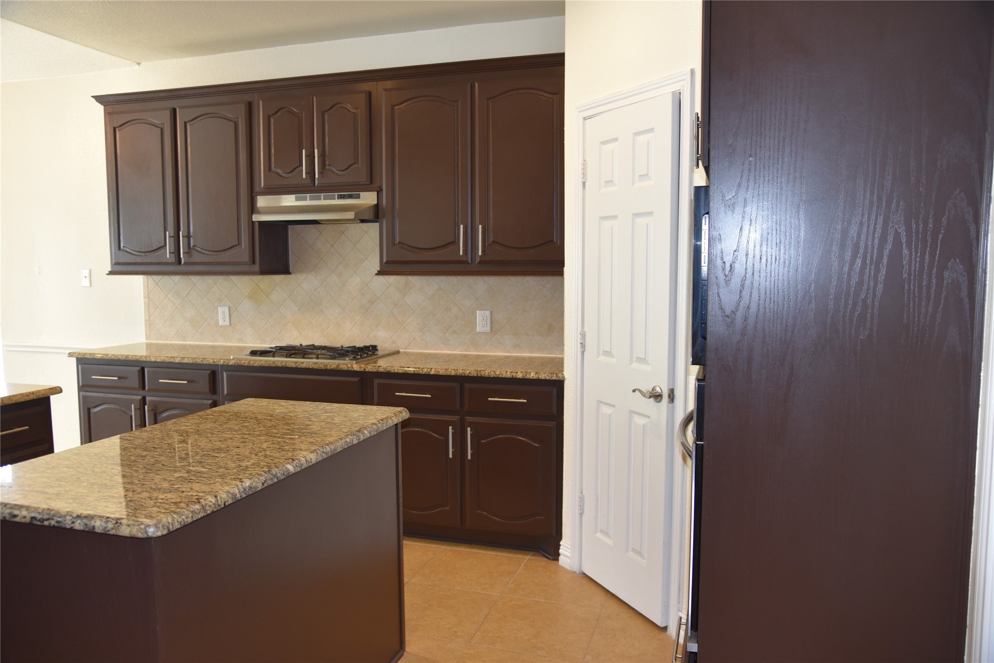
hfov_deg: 67.4
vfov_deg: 48.0
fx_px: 746
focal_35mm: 27
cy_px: 332
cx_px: 497
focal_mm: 27
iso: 800
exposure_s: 1/60
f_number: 4
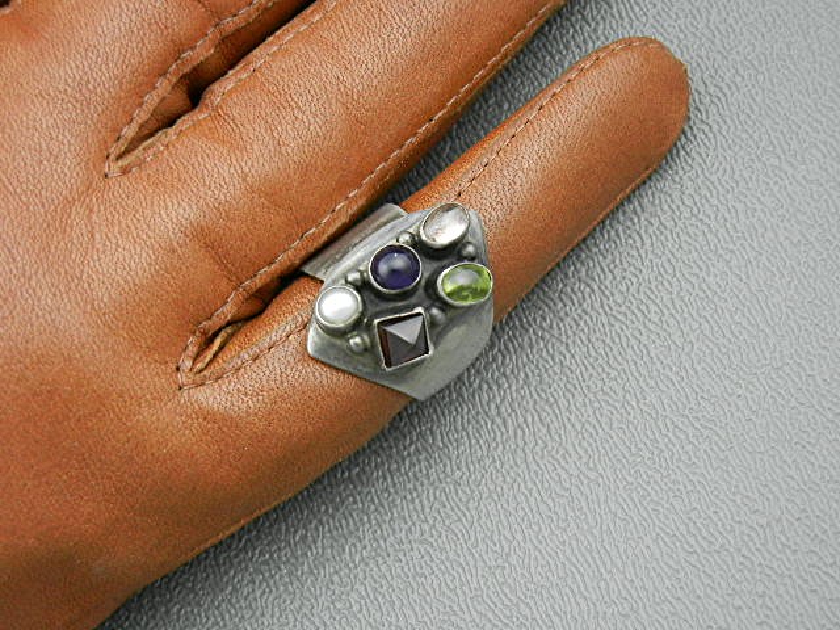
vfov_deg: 16.6
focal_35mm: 89
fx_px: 2160
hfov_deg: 22.0
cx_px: 420
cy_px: 315
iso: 200
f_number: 4.4
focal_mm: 16
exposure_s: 1/3.1
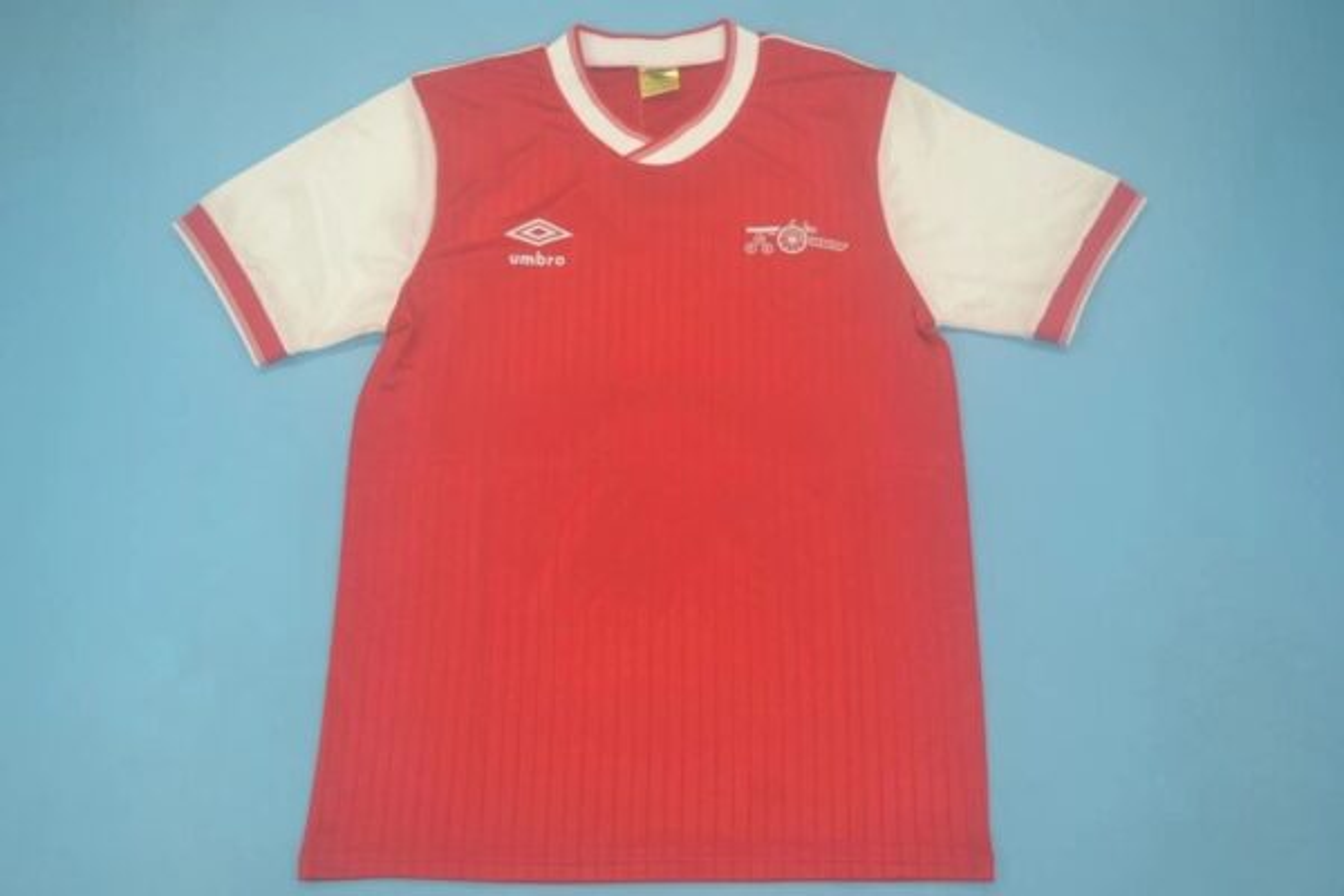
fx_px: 1456
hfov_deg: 49.6
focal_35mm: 39
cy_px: 448
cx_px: 672
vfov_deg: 34.2
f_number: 4.2
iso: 200
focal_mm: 26
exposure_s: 1/100
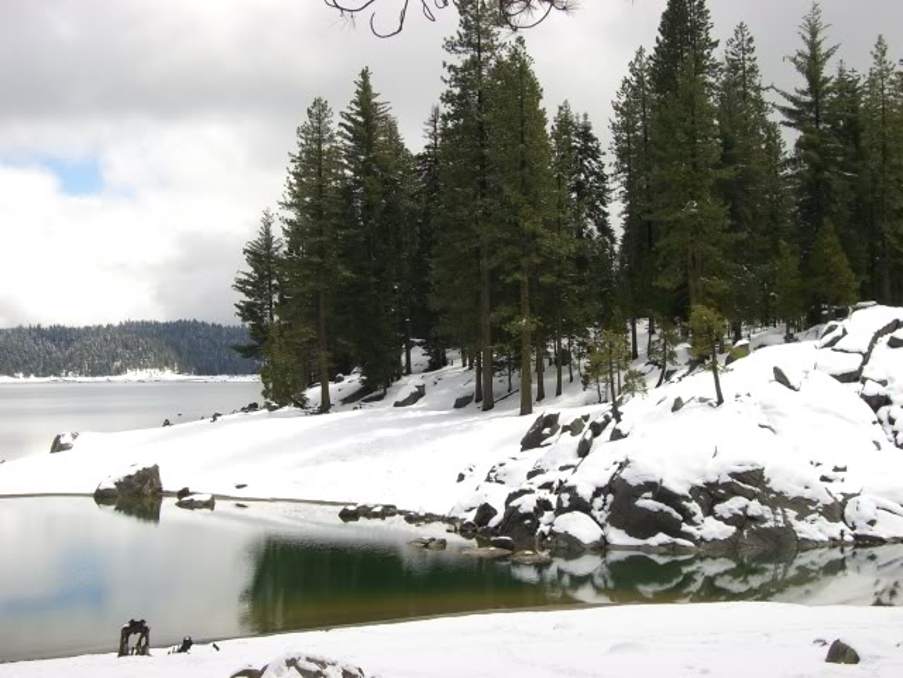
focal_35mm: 55
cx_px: 452
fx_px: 1435
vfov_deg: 26.6
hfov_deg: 34.9
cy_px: 339
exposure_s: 1/500
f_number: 5.2
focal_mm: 9
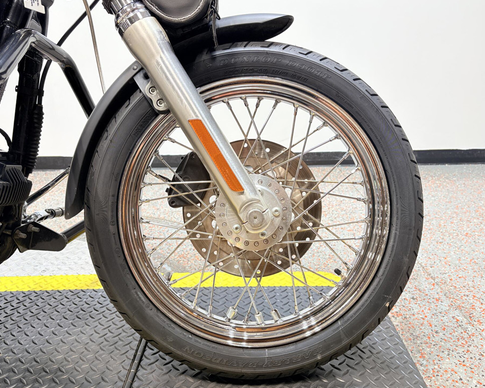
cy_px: 191
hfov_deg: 62.2
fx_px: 402
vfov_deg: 51.5
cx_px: 239
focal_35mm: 28
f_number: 1.6
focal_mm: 5.96
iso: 64
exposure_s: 1/120
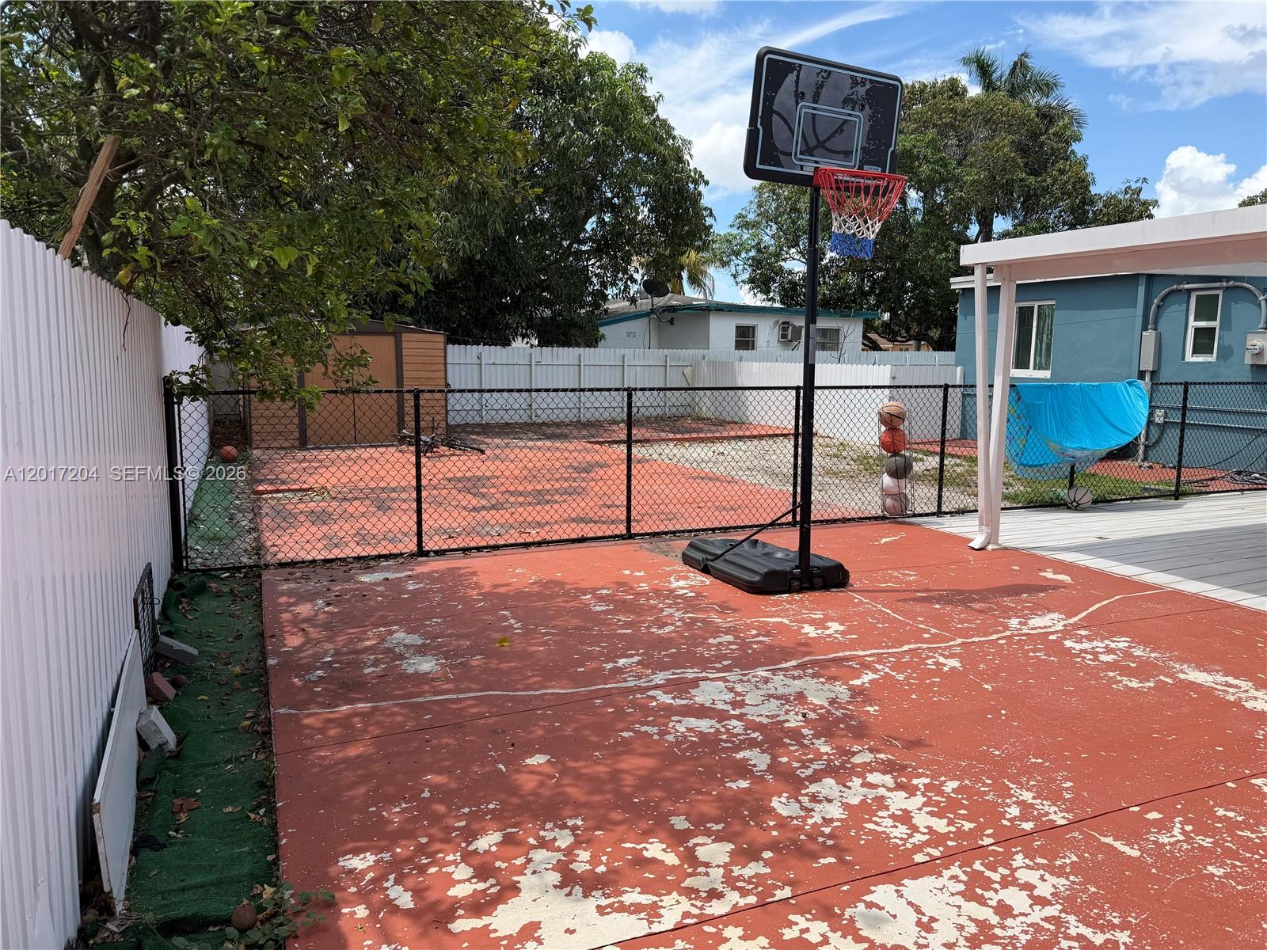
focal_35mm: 24
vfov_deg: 56.8
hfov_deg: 71.6
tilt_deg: -7.3
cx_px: 634
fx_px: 878
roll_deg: +0.0
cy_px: 475
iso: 80
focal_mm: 6.76
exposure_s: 1/3145
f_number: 1.78
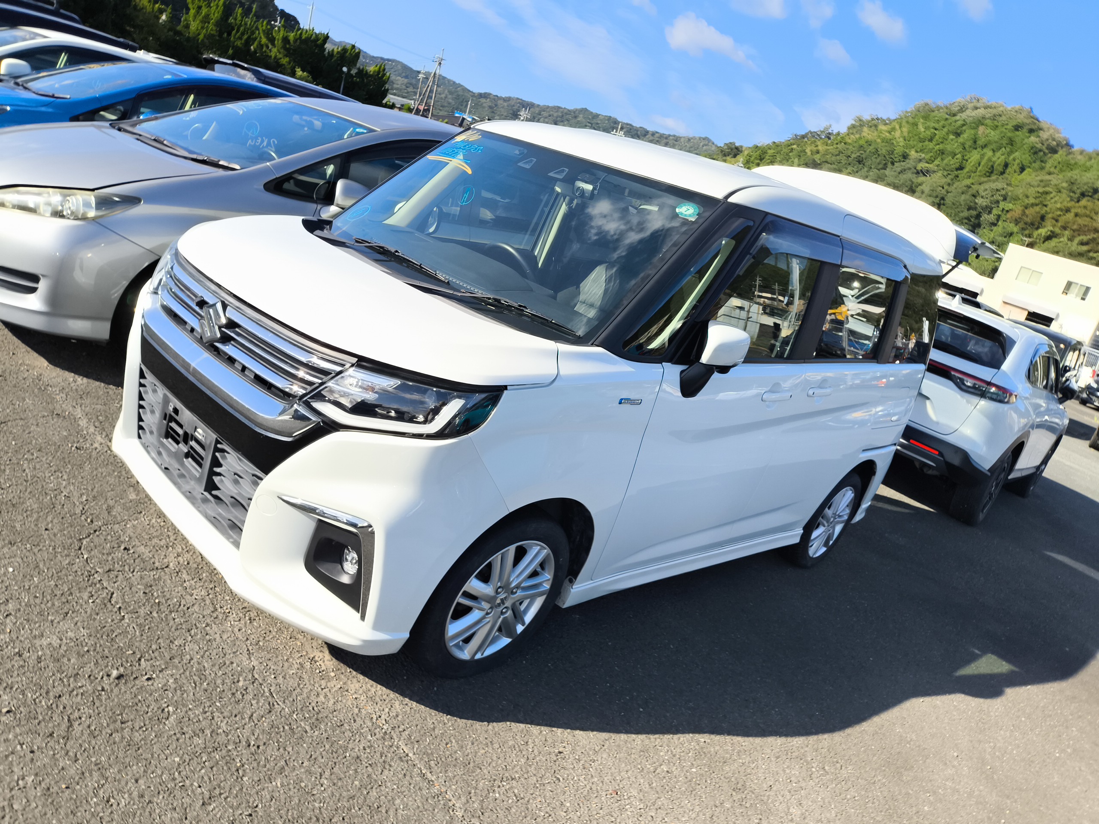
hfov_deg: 69.4
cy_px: 412
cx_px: 550
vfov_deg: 54.9
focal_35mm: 25
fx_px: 794
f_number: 1.7
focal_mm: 4.71
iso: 50
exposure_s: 1/705
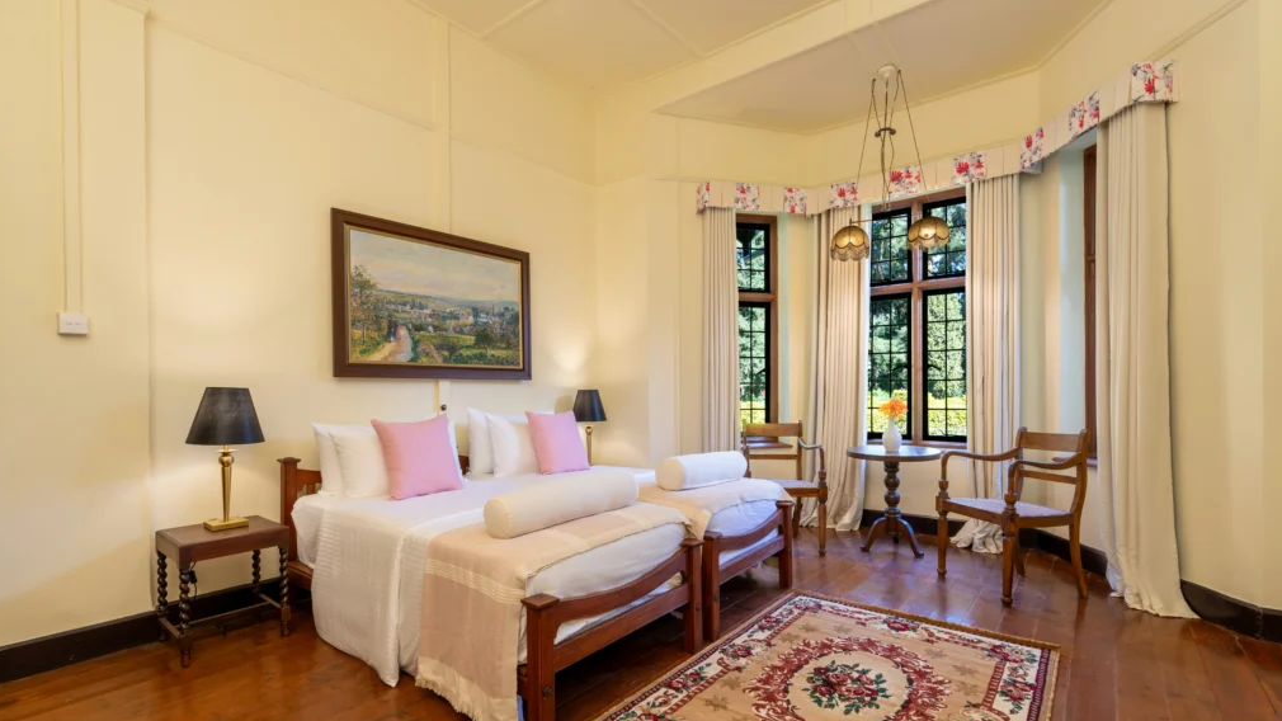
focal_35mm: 17
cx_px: 645
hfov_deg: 95.9
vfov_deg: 63.8
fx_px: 578
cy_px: 393
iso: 100
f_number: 9
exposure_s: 1/20
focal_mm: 16
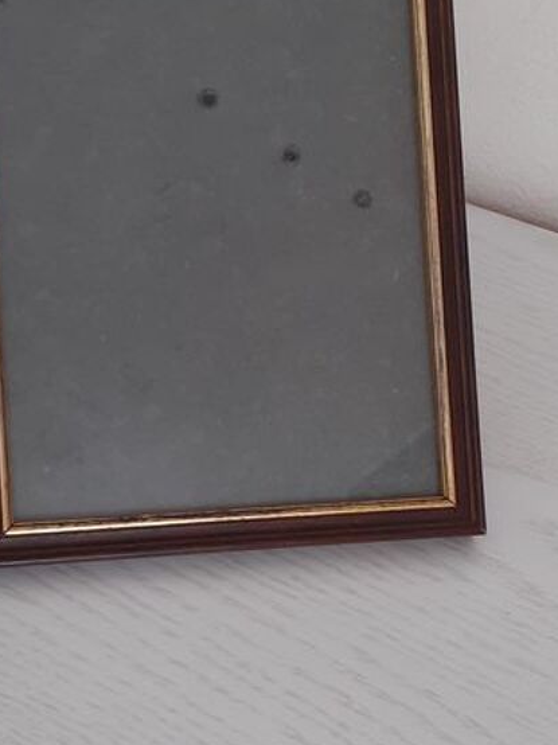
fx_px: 1398
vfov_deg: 29.6
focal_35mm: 65
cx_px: 255
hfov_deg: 22.6
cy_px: 493
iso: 125
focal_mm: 3.6
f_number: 1.9
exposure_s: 1/50
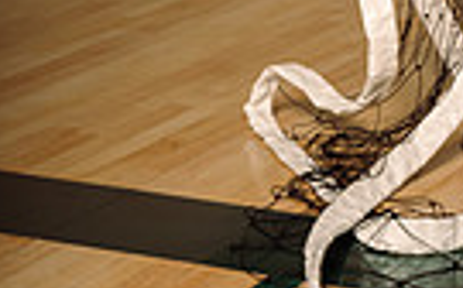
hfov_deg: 12.6
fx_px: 2054
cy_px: -418
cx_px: 504
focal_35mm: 163
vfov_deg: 7.5
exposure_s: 1/250
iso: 250
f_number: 7.1
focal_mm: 48
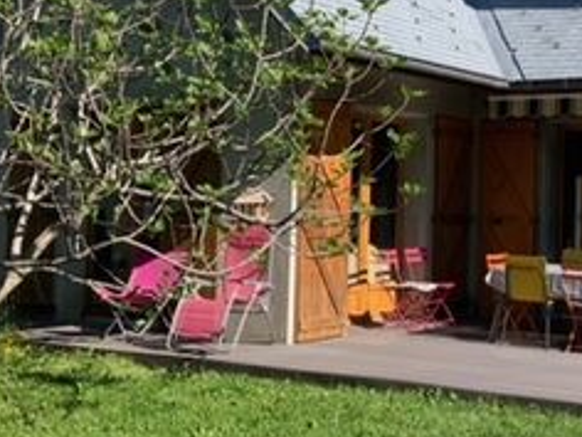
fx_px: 1110
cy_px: 170
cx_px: 515
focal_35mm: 66
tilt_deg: +0.8
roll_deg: -0.5
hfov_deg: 28.3
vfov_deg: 22.2
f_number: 1.8
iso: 25
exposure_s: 1/1111
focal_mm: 4.25
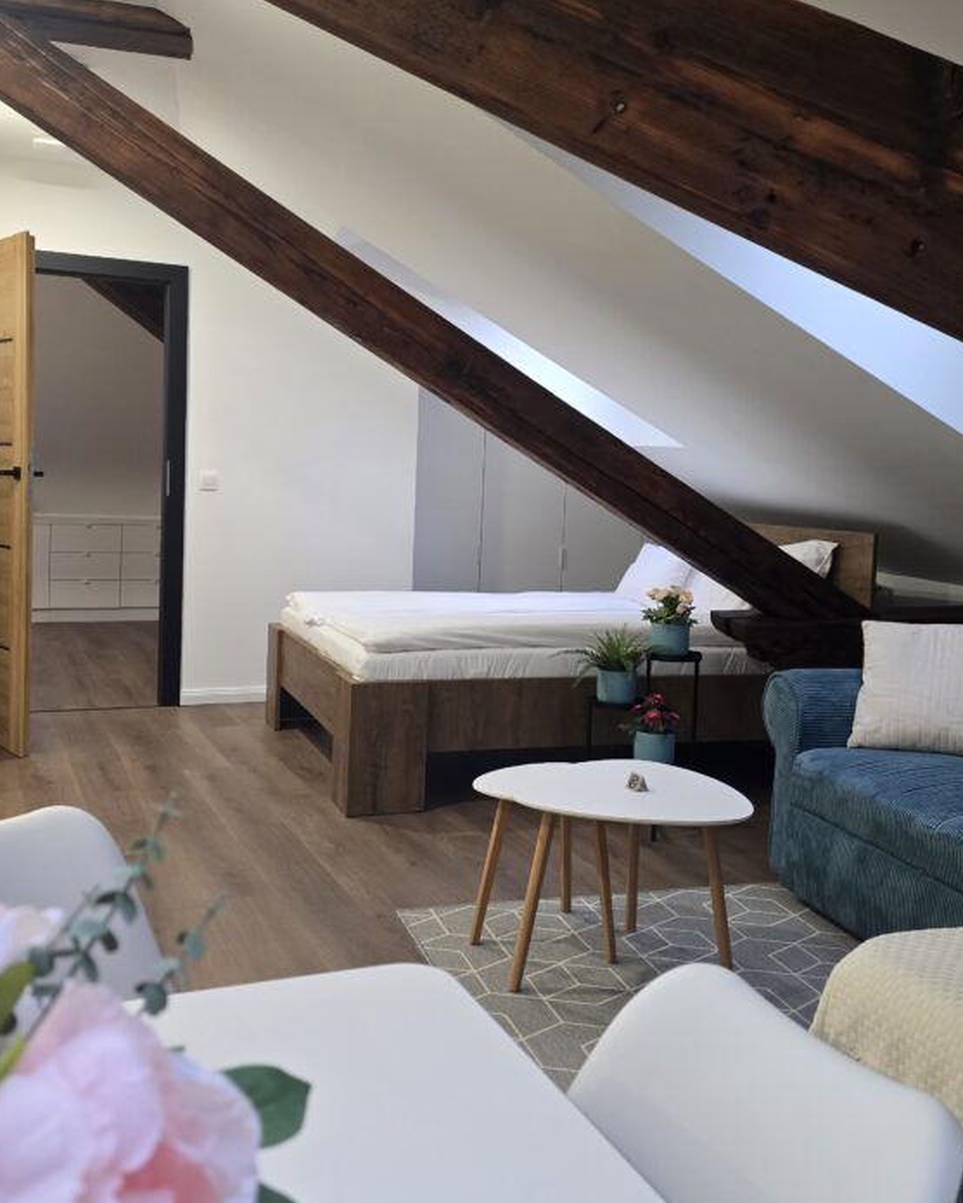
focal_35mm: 26
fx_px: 926
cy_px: 557
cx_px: 511
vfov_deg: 65.9
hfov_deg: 54.9
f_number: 1.7
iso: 400
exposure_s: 1/100
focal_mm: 6.3
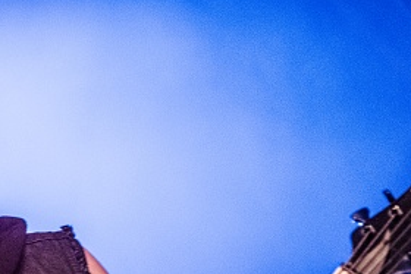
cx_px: 79
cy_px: 257
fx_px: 2056
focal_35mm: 180
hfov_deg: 11.4
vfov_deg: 7.6
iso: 1600
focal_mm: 70
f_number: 2.8
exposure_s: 1/100
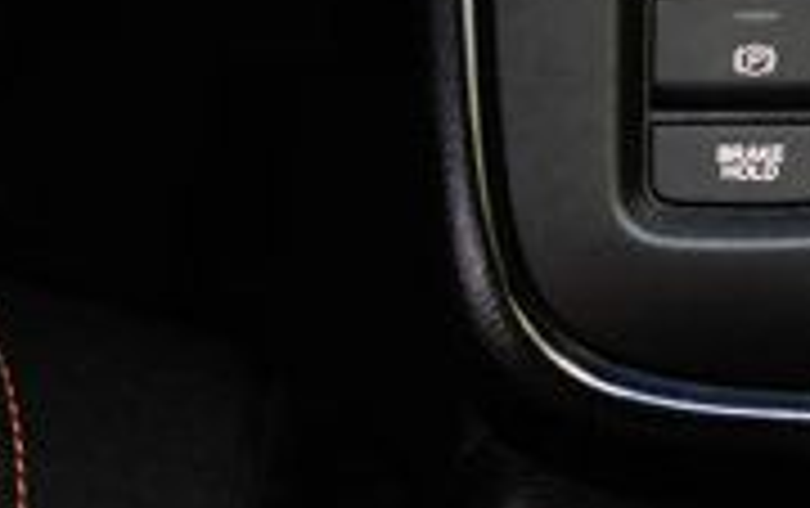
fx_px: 3603
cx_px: 1058
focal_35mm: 163
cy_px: -330
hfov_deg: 12.4
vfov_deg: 7.9
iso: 640
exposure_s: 1/200
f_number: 3.2
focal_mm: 45
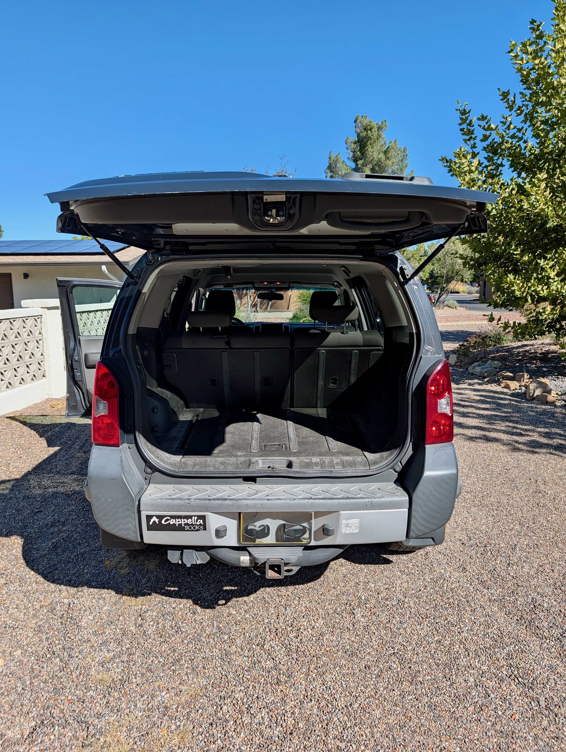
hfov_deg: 56.9
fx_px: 522
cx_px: 283
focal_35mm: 24
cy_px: 376
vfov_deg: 71.5
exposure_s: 1/1081
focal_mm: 6.9
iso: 24
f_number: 1.68
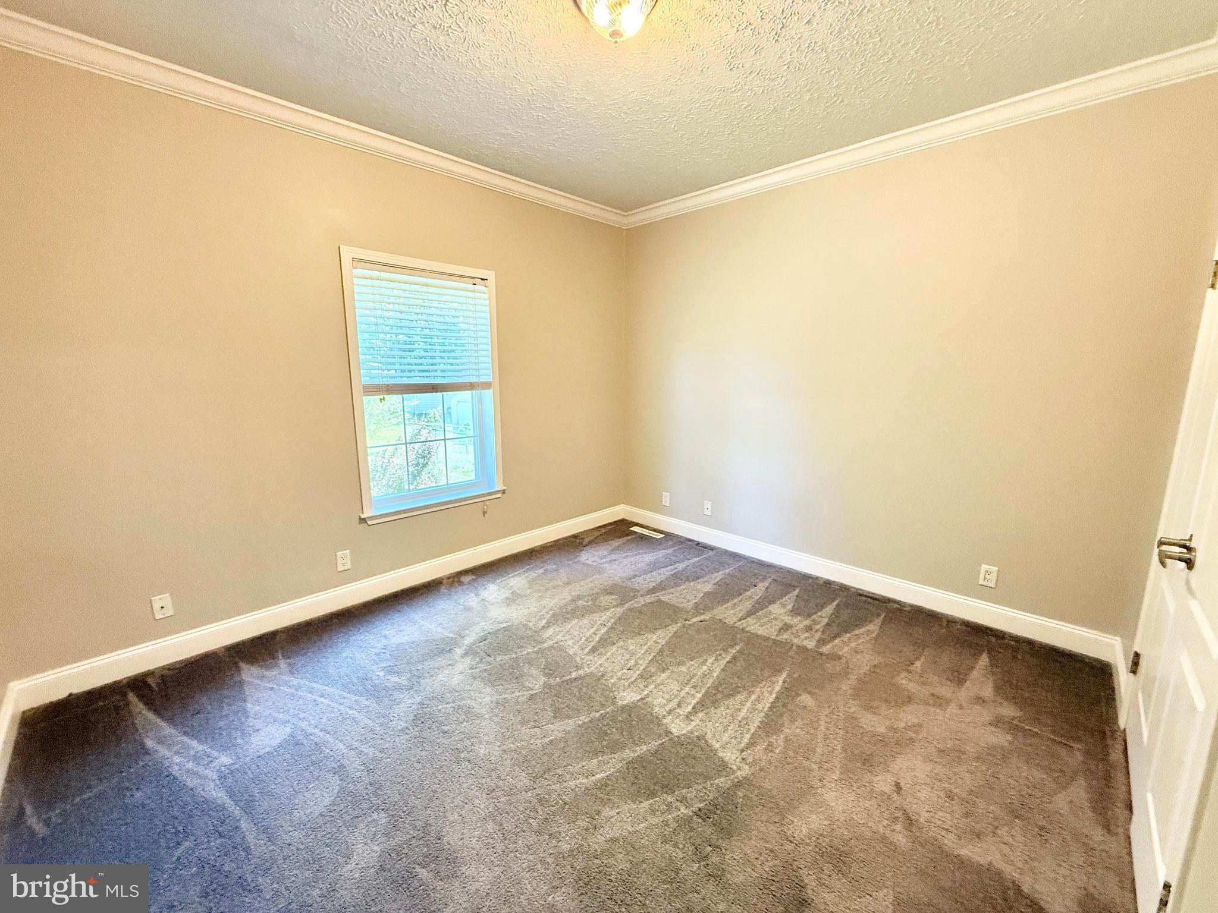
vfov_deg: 85.7
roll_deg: -0.8
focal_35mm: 14
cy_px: 456
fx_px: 493
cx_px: 609
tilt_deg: -10.1
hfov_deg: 102.1
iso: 320
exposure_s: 1/99
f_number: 2.2
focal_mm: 2.22
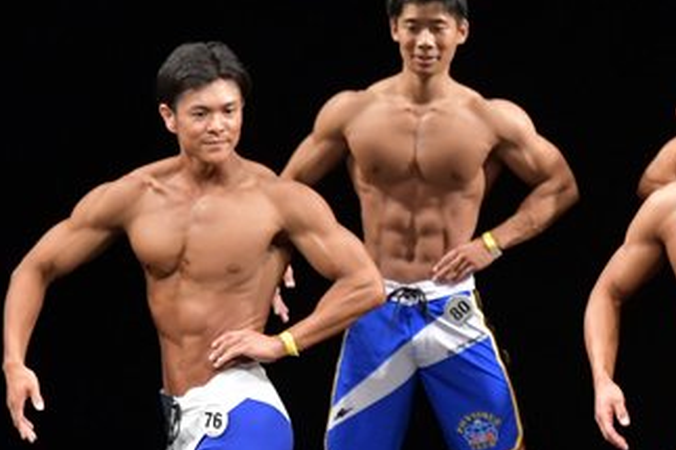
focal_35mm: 540
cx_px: 734
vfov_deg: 2.5
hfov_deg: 3.8
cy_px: 433
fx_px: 10134
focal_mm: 150
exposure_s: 1/400
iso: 3200
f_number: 5.6
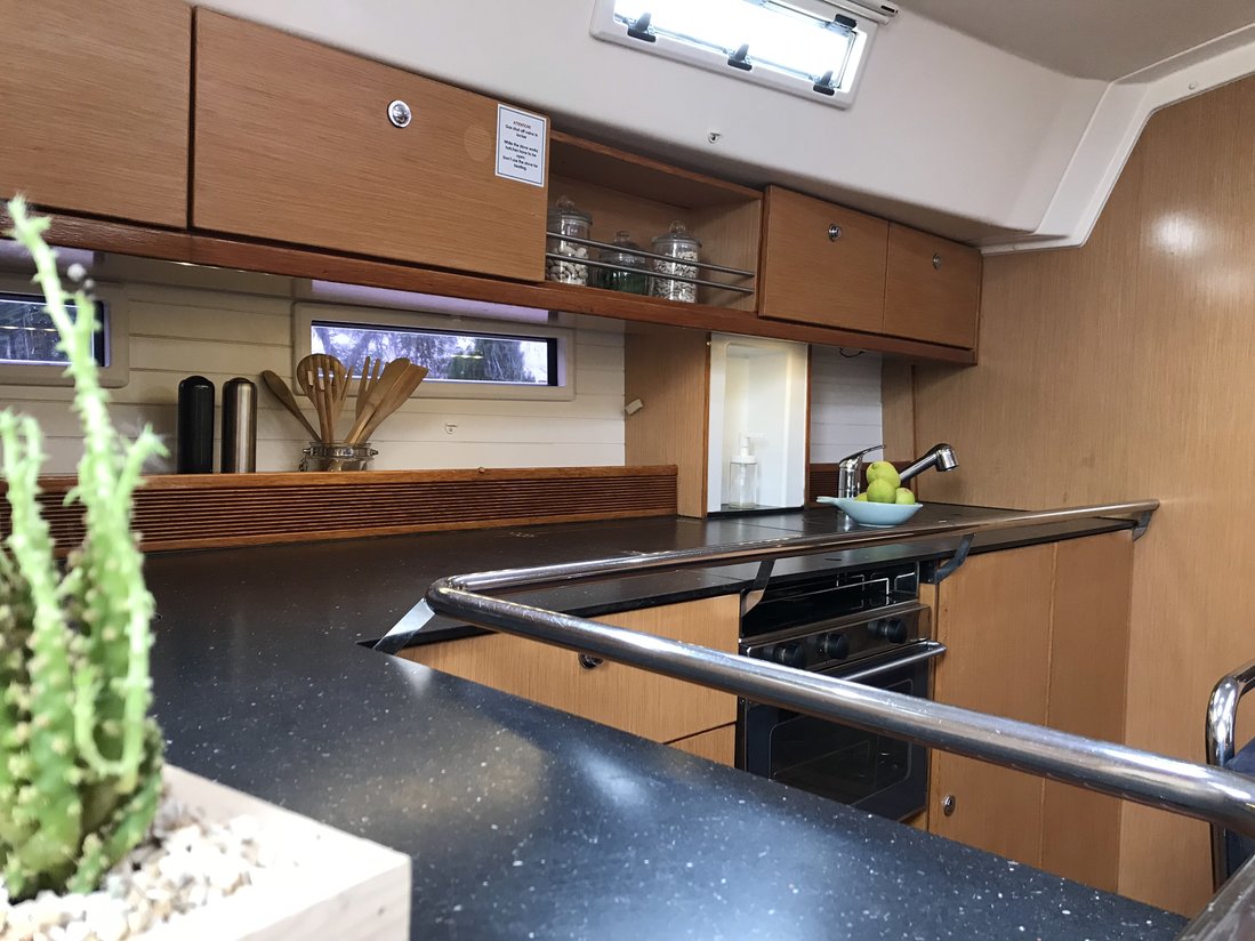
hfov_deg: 63.4
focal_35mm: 28
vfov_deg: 49.7
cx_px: 628
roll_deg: -1.7
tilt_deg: -0.9
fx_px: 1015
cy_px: 470
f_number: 1.8
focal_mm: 3.99
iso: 40
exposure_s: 1/31
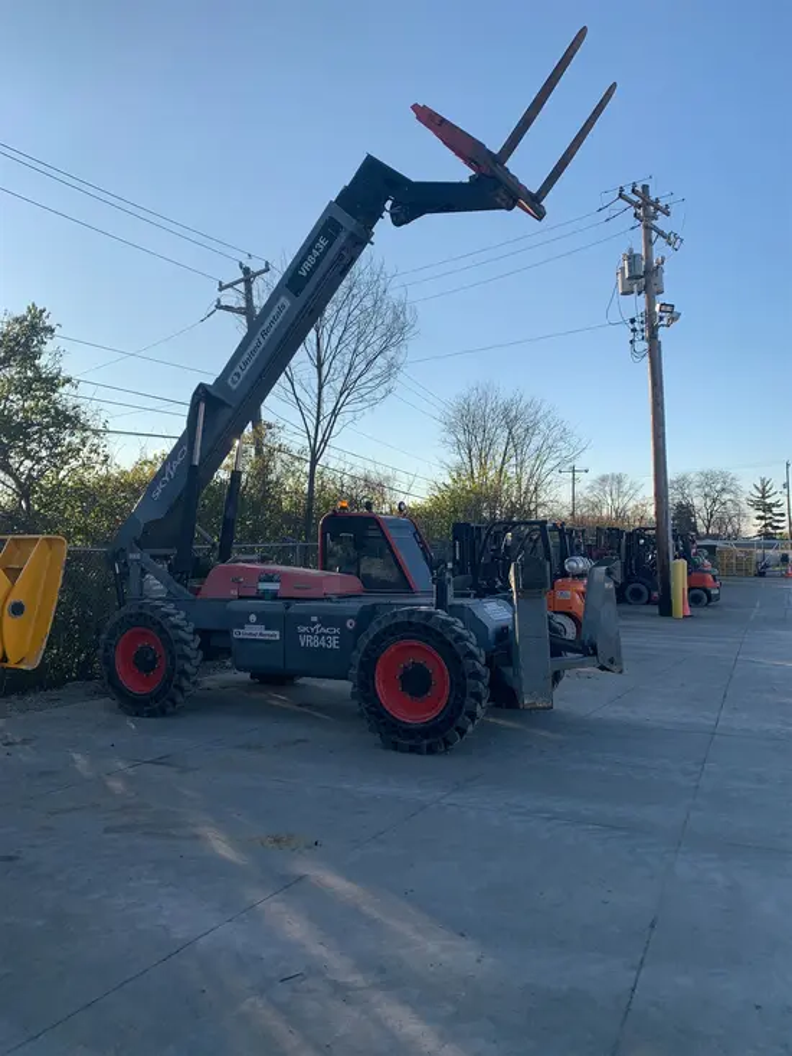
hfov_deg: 53.1
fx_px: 793
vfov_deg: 67.3
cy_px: 528
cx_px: 396
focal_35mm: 26
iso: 25
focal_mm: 4.25
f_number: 1.8
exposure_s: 1/1880
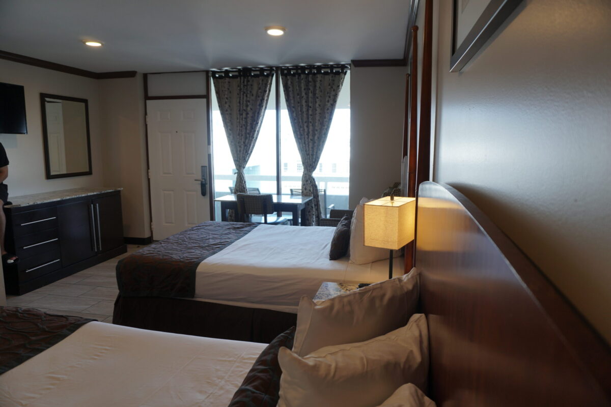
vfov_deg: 53.1
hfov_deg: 73.7
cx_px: 306
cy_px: 204
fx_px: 407
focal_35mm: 24
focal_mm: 16
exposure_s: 1/60
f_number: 4
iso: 100
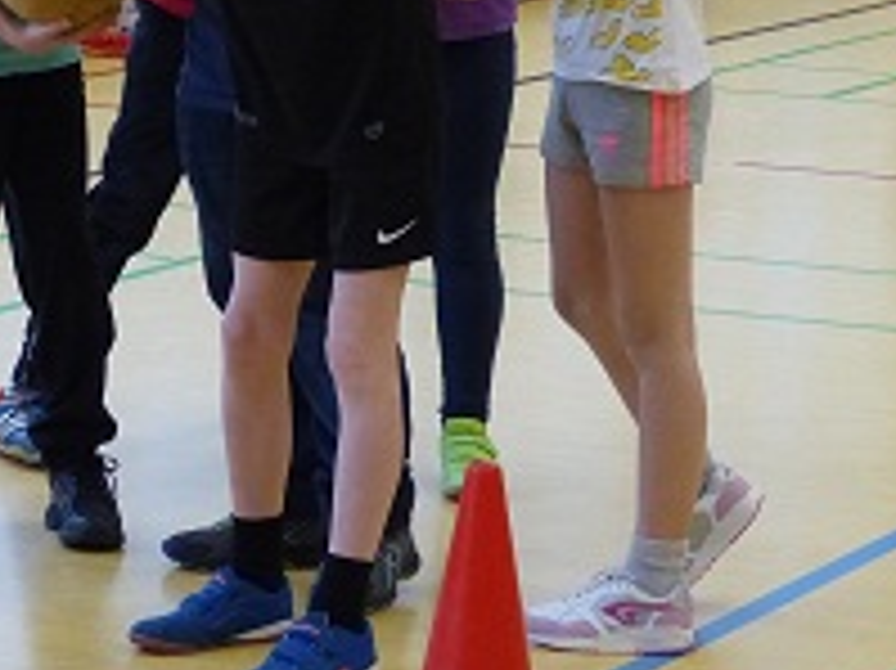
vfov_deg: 7.1
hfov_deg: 9.5
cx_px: 275
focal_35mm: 209
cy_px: 144
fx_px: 5406
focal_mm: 18.7
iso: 800
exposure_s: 1/125
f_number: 2.8
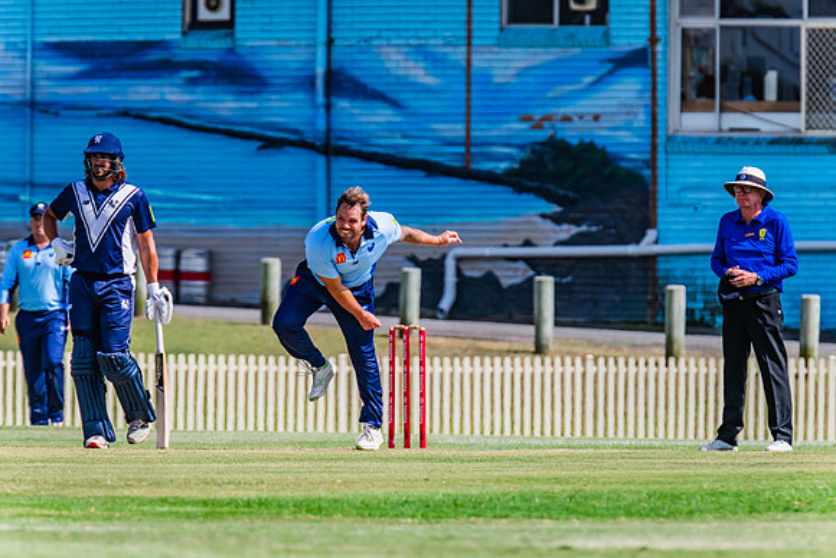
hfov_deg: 3.4
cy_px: 279
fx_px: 13943
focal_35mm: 600
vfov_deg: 2.3
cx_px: 418
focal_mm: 600
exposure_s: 1/2000
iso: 800
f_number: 10
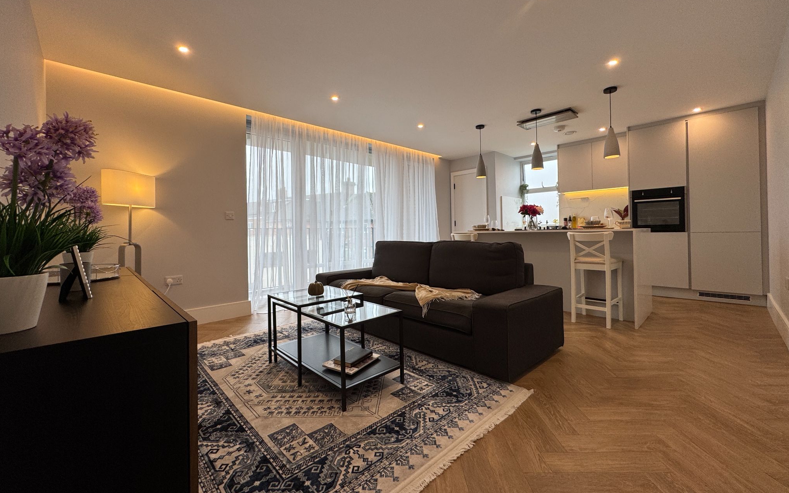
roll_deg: +1.6
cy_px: 232
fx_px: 323
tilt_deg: +1.3
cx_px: 391
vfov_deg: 74.7
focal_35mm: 15
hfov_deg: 101.5
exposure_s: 1/99
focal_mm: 2.22
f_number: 2.2
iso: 64
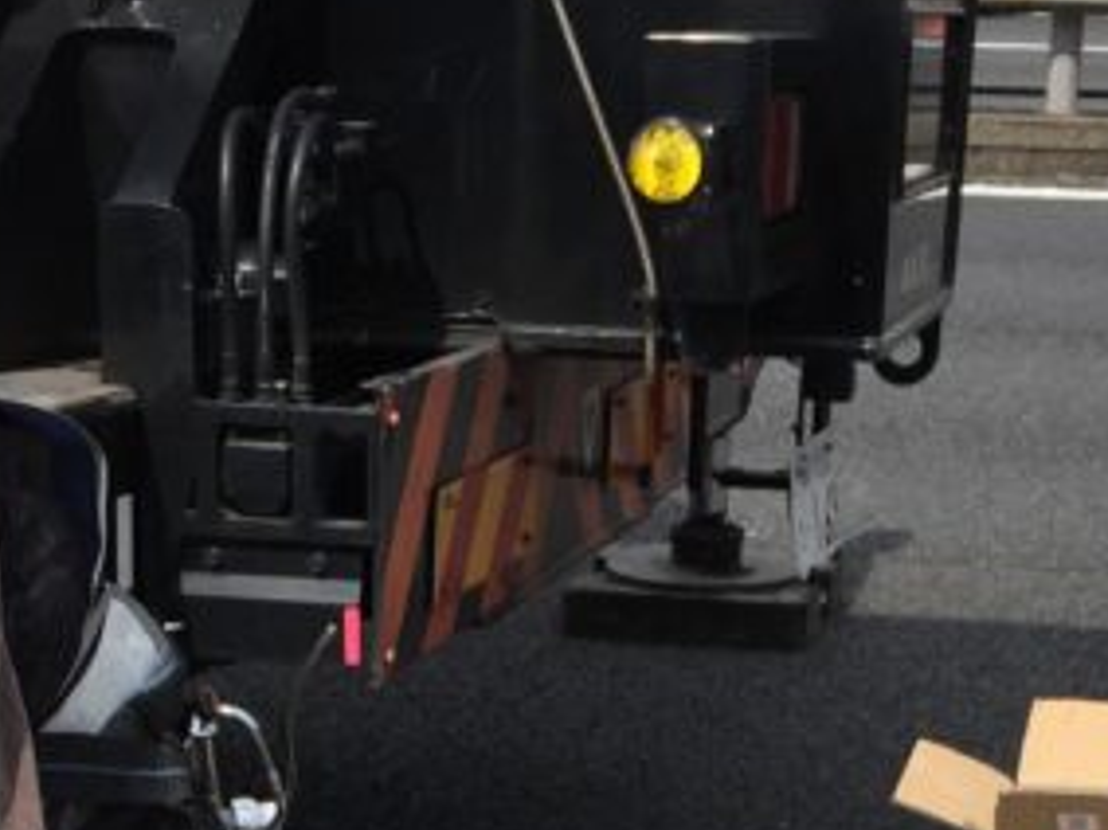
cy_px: 1449
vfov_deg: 12.9
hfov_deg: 18.7
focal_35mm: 105
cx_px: 525
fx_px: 3359
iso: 32
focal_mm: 4.15
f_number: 2.2
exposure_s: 1/3300
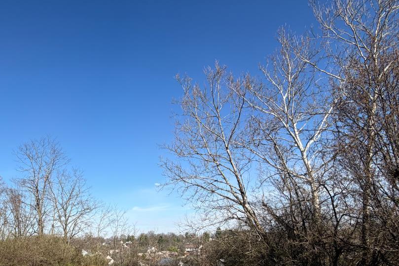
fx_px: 299
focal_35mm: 27
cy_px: 188
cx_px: 102
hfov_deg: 63.6
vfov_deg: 46.7
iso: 20
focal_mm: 2.22
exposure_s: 1/770
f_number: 2.2
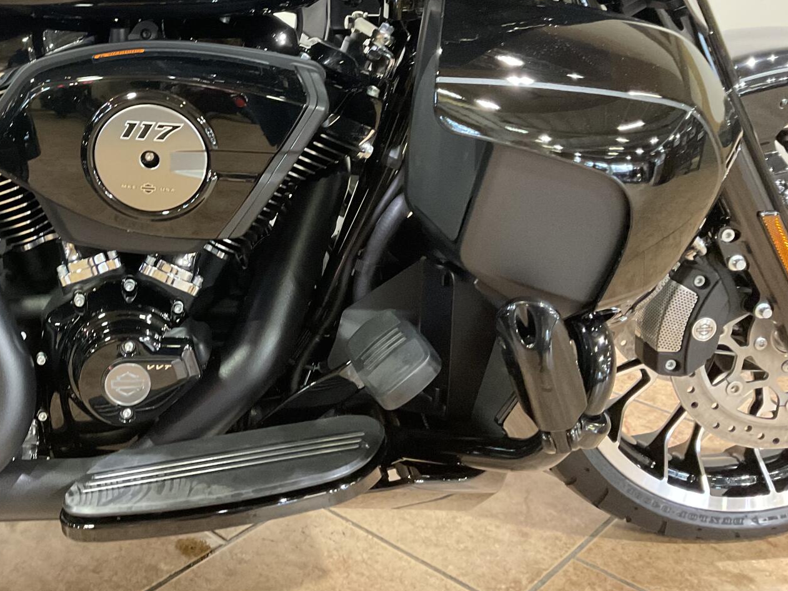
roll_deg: -0.9
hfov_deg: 39.7
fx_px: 1047
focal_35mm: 46
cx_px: 166
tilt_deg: -15.3
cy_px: 159
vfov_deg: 31.1
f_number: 1.8
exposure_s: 1/30
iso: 400
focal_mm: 3
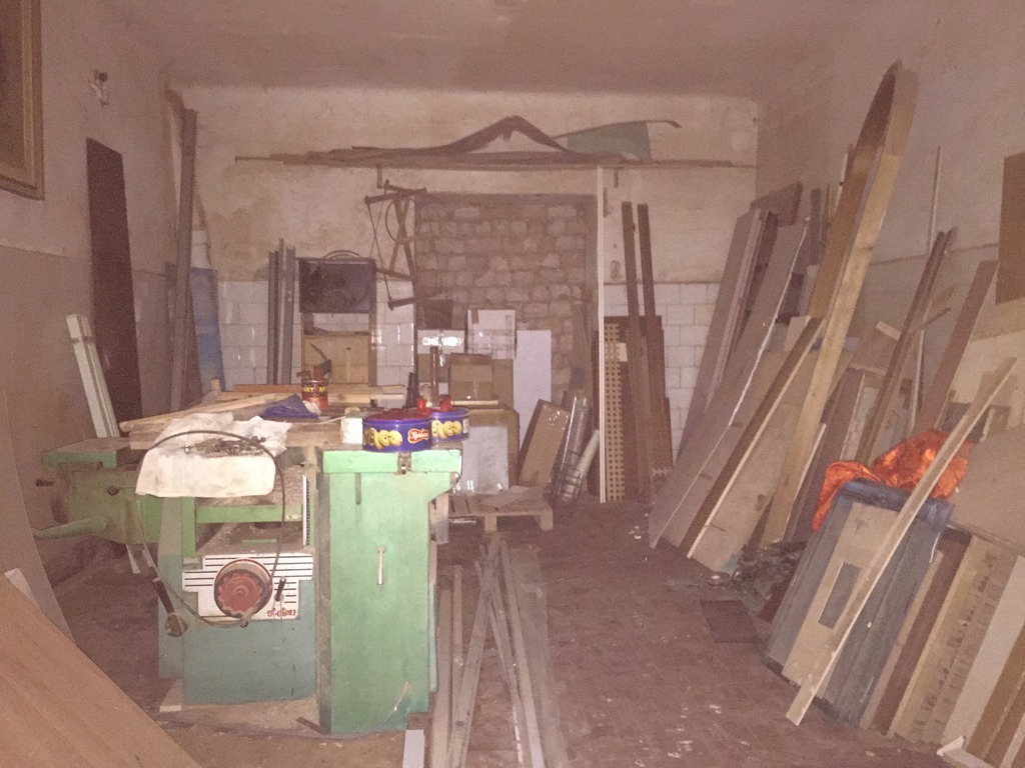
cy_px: 384
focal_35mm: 29
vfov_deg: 48.2
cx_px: 512
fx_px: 859
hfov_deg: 61.7
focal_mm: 4.15
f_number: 2.2
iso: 1000
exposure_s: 1/17
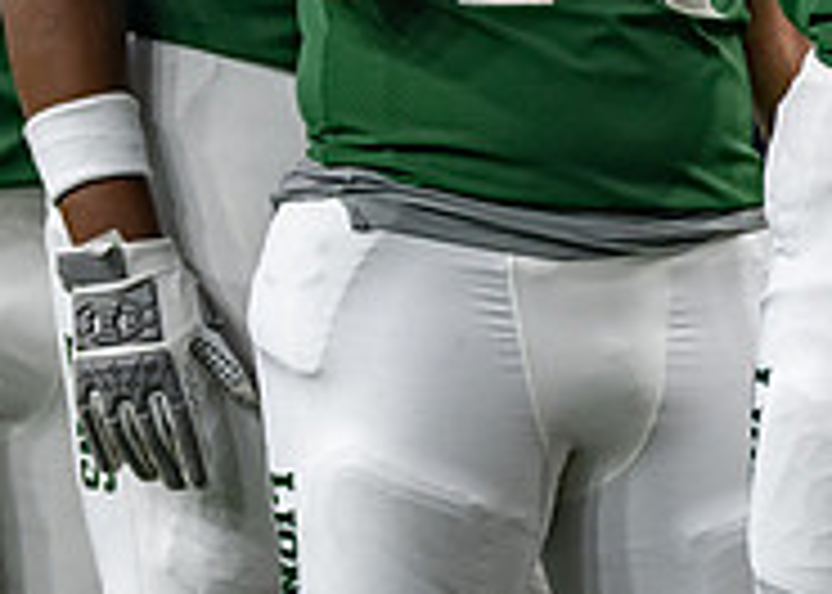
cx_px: 387
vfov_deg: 3.9
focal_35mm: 365
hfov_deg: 5.5
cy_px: -279
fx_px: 8622
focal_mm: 107
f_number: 2.8
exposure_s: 1/320
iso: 1250
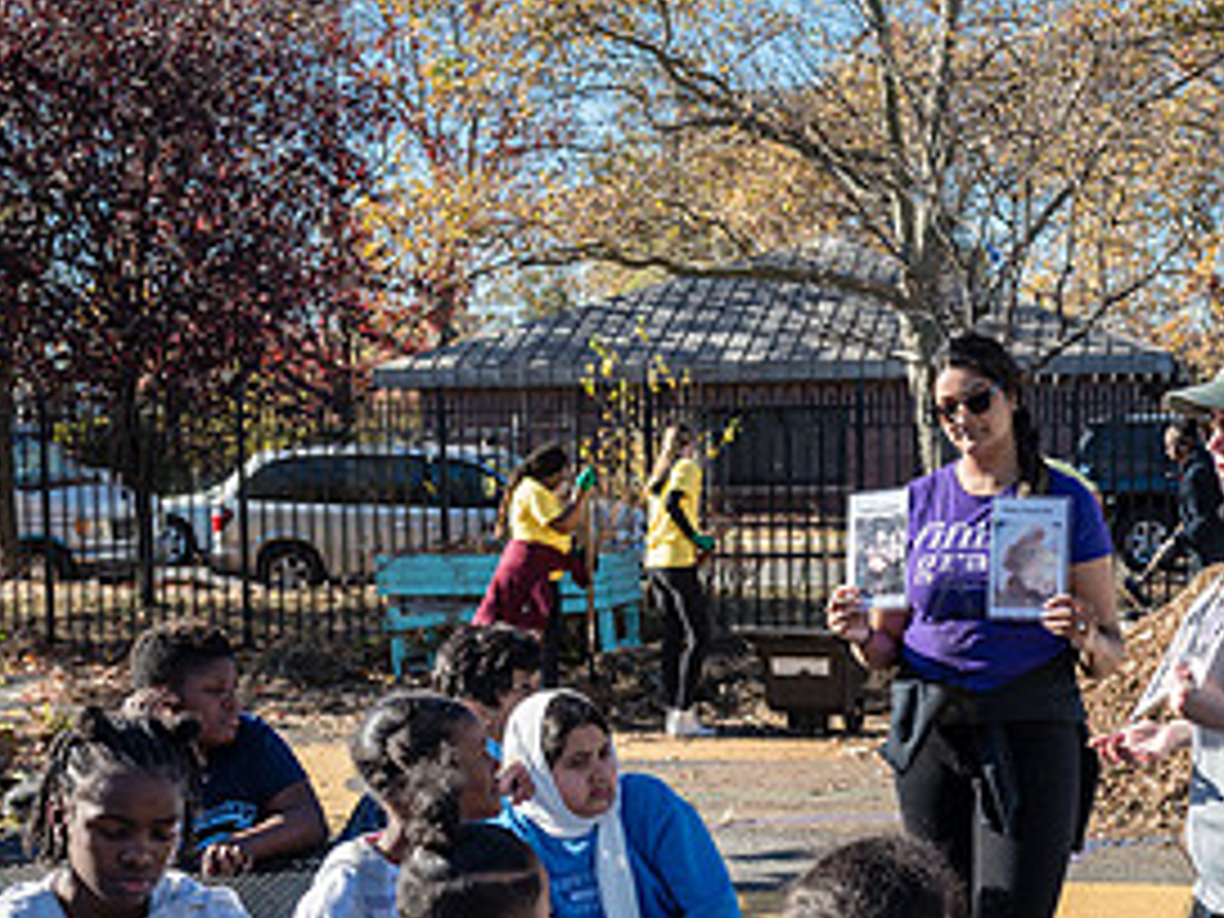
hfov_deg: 28.4
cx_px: 965
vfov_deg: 21.8
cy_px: 646
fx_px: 2369
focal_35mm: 67
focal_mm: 32
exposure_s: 1/250
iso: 100
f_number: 5
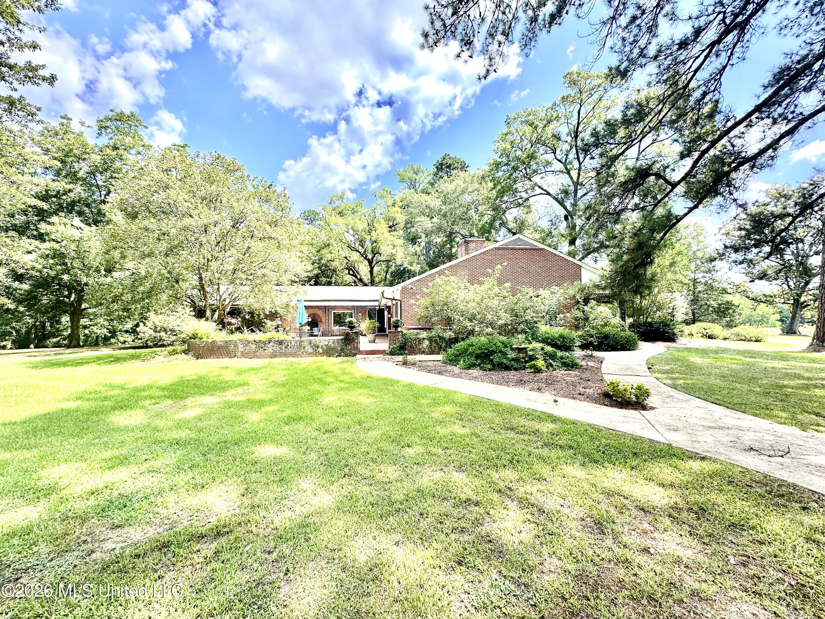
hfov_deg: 102.1
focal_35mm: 14
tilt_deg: +3.6
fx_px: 334
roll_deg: +0.3
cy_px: 310
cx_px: 412
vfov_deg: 85.7
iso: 40
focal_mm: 2.22
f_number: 2.2
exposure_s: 1/515
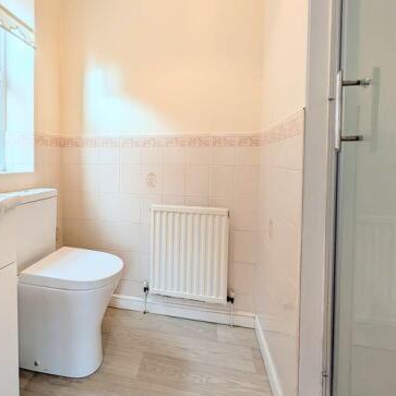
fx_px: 220
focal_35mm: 17
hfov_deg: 82.5
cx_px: 150
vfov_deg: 83.4
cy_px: 167
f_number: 1.7
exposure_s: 1/287
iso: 43
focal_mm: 2.02
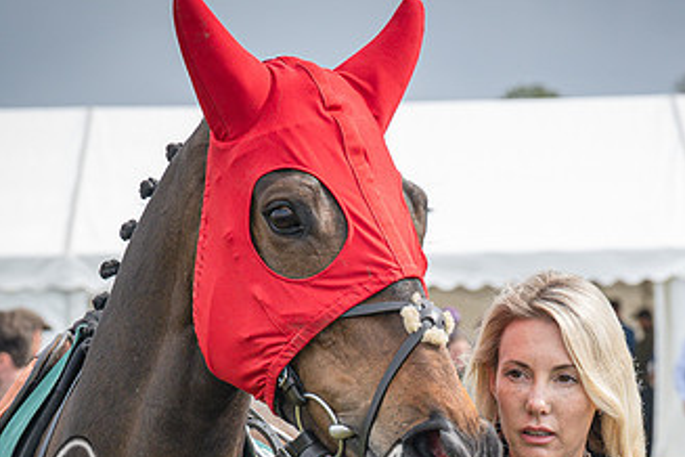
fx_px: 4129
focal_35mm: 217
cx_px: 453
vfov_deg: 6.3
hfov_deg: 9.5
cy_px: 453
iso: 400
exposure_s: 1/1000
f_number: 5
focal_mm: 70
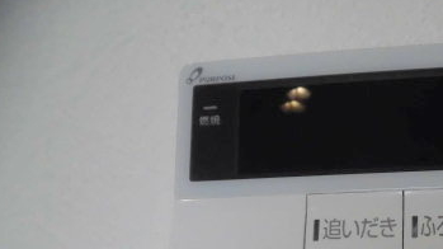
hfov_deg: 39.9
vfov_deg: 23.1
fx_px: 564
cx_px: 393
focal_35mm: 48
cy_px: 290
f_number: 3.1
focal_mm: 4.3
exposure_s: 1/200
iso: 800
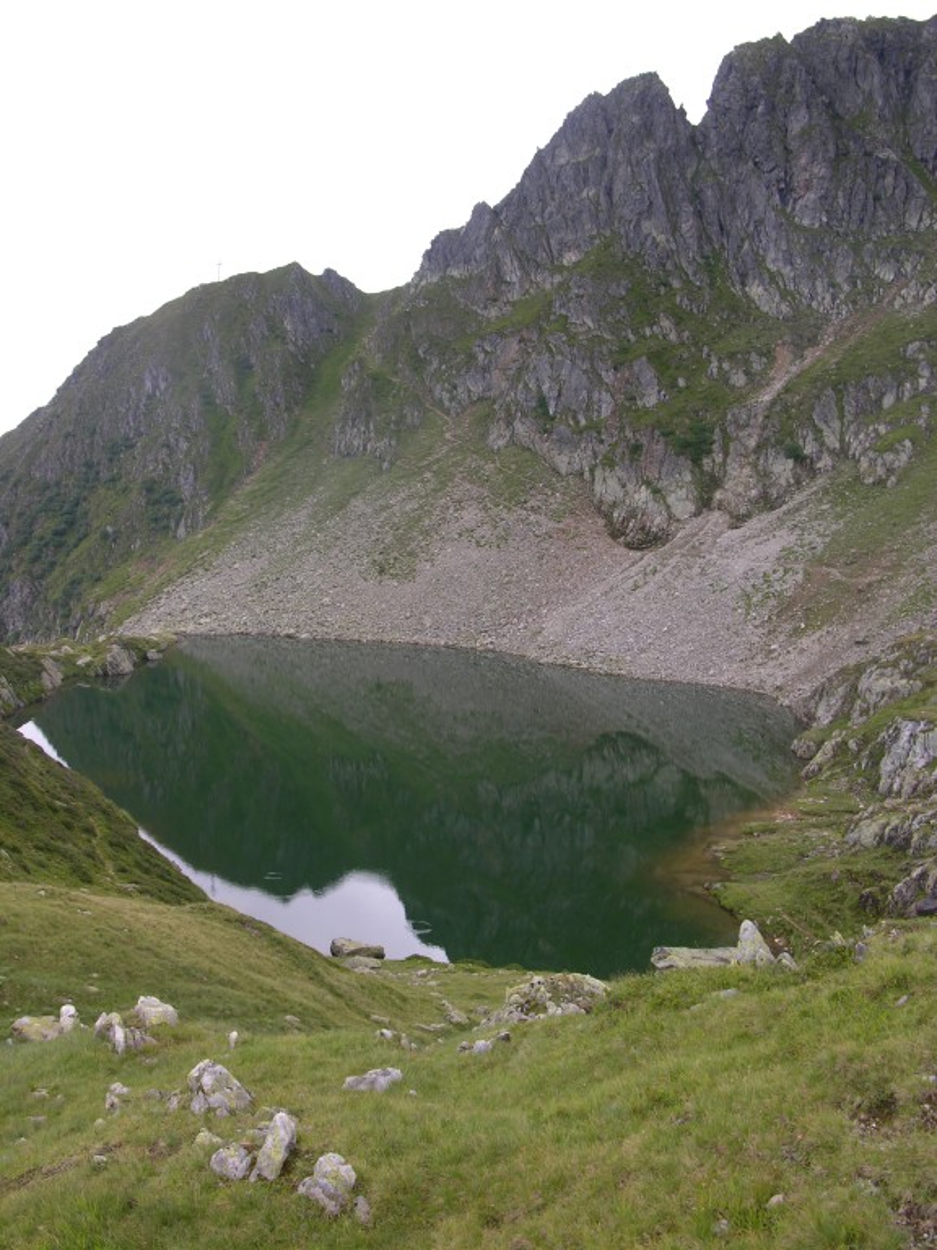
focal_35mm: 35
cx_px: 468
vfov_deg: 52.6
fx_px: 1263
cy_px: 625
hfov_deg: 40.7
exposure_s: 1/88.2
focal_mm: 8.9
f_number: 4.5
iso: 50
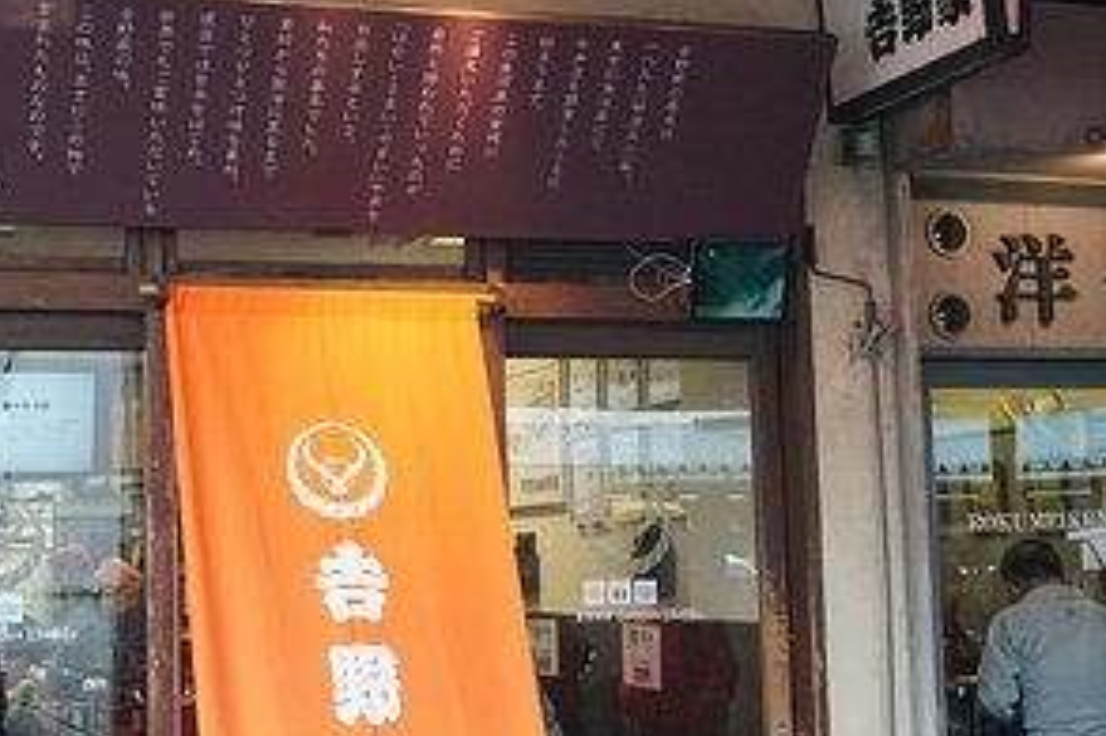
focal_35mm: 63
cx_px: 442
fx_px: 1934
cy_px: 364
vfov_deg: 21.5
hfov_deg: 31.8
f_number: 8
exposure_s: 1/250
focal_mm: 24
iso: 4000
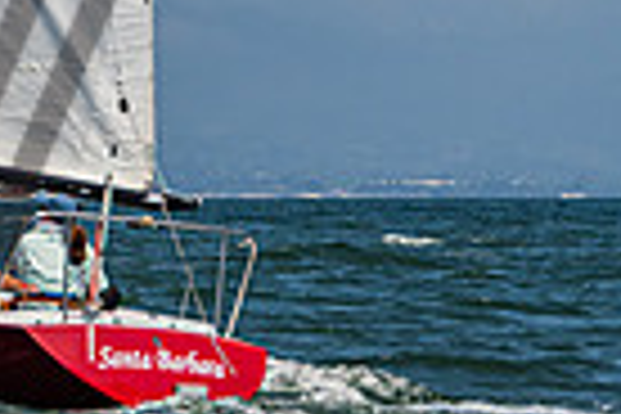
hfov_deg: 3.0
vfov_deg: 2.0
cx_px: -292
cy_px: -362
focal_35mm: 686
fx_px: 11833
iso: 400
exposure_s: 1/2500
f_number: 8
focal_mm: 160
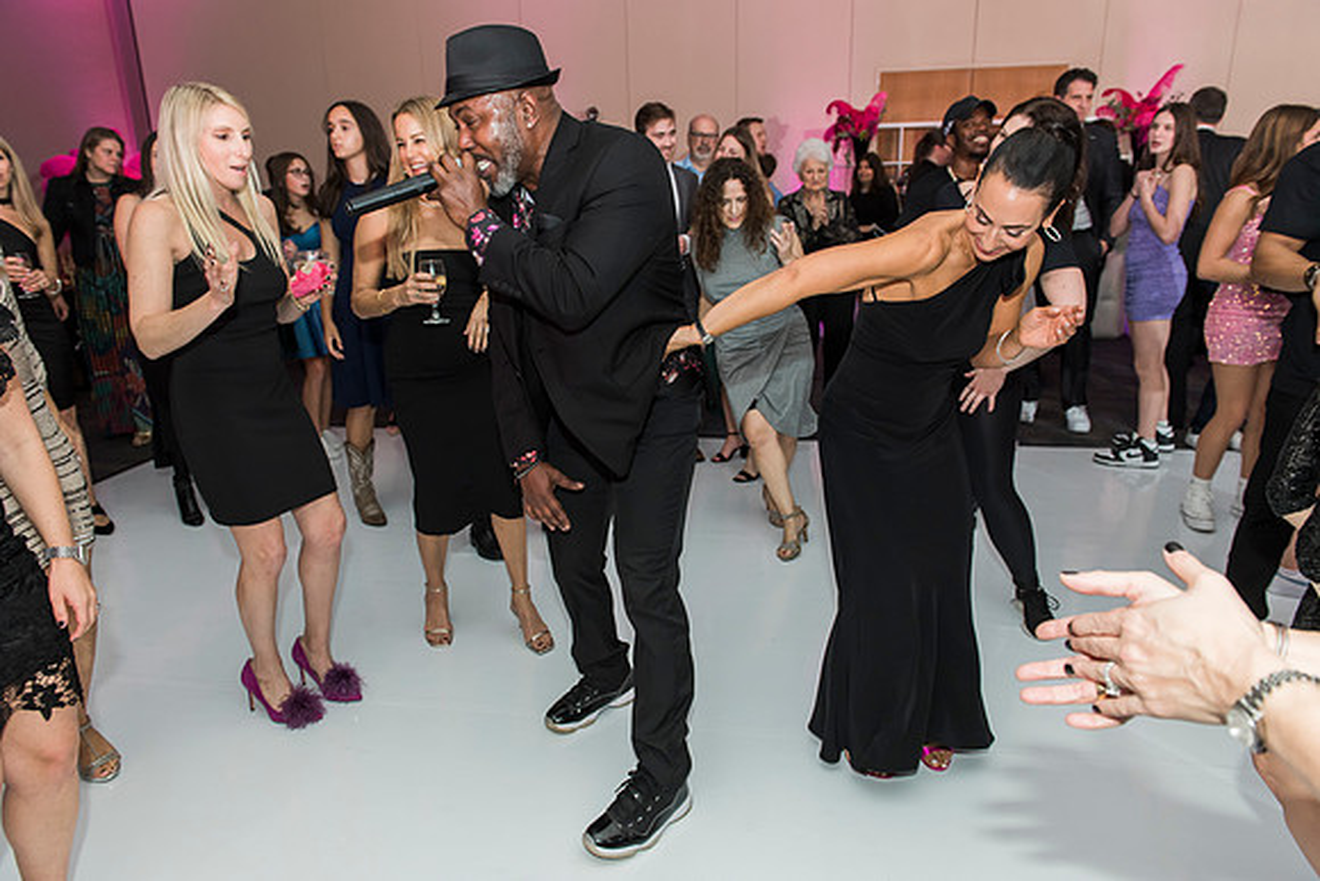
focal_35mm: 24
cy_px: 440
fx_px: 880
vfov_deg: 53.2
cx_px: 660
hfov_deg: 73.7
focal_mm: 24
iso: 1000
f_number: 4.5
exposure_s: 1/100
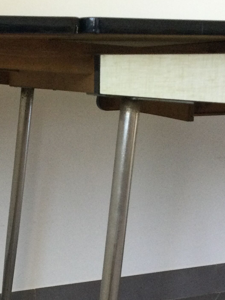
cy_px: 246
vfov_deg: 26.5
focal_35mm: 72
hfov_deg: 20.4
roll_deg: +0.6
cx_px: 84
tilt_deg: -15.5
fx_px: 624
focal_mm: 3.3
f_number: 2.4
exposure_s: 1/33
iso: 64
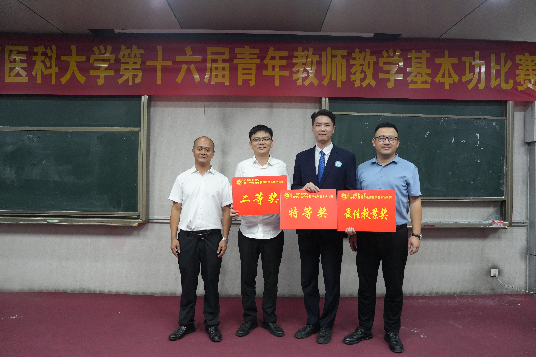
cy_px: 178
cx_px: 268
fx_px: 357
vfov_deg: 53.1
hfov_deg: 73.7
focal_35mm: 24
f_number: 4
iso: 4000
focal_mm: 24
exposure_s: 1/160
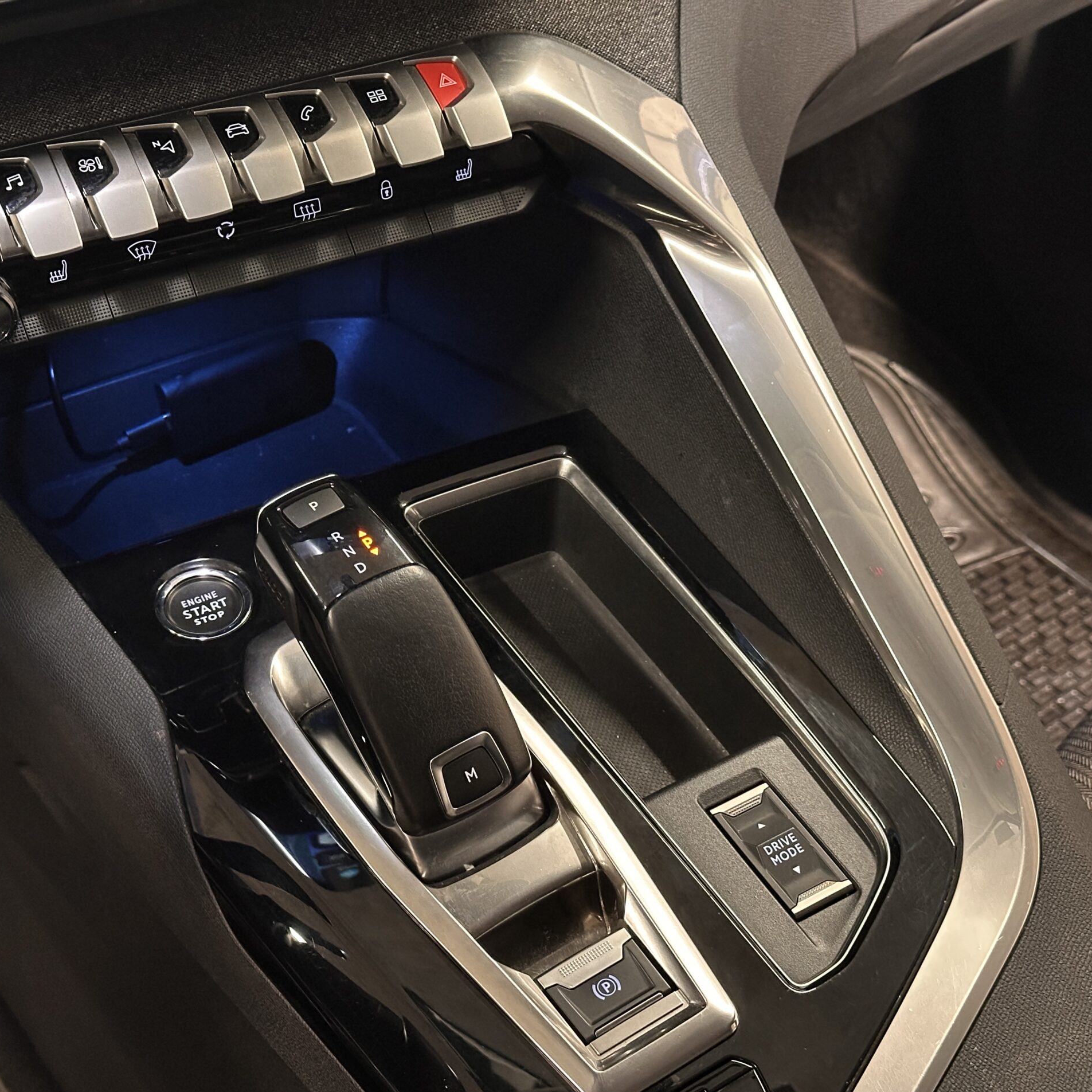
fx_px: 2034
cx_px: 460
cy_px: 550
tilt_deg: -43.4
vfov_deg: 30.0
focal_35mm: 57
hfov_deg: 30.0
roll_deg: +1.6
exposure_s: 1/25
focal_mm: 6.86
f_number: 1.78
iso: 640
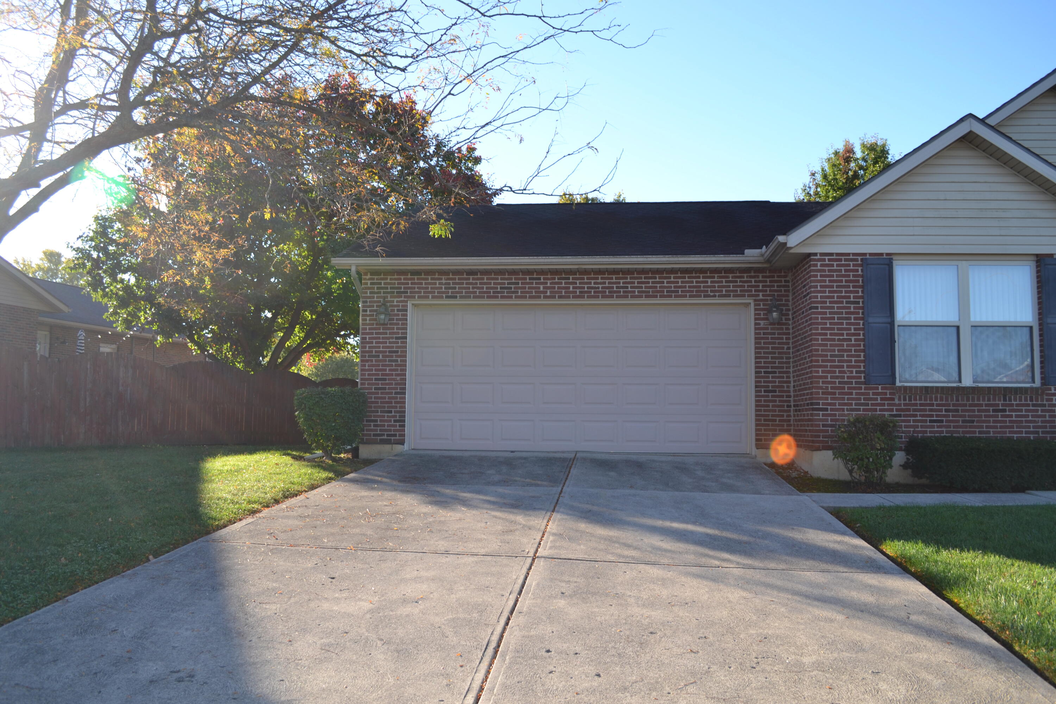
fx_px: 792
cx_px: 528
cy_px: 352
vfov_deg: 47.9
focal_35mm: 27
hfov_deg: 67.4
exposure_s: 1/200
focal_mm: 18
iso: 100
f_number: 5
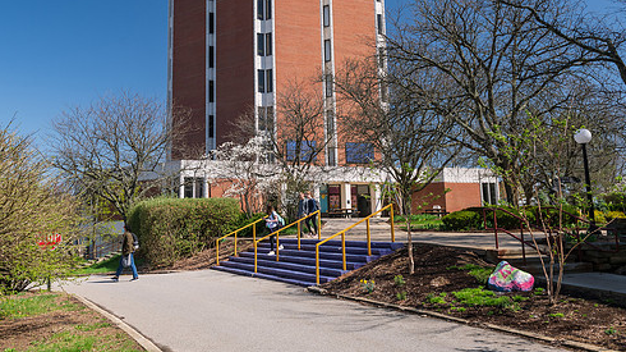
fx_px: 597
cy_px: 120
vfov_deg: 32.5
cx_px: 264
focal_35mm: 36
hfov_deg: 55.1
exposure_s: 1/320
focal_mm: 29
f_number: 6.3
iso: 320
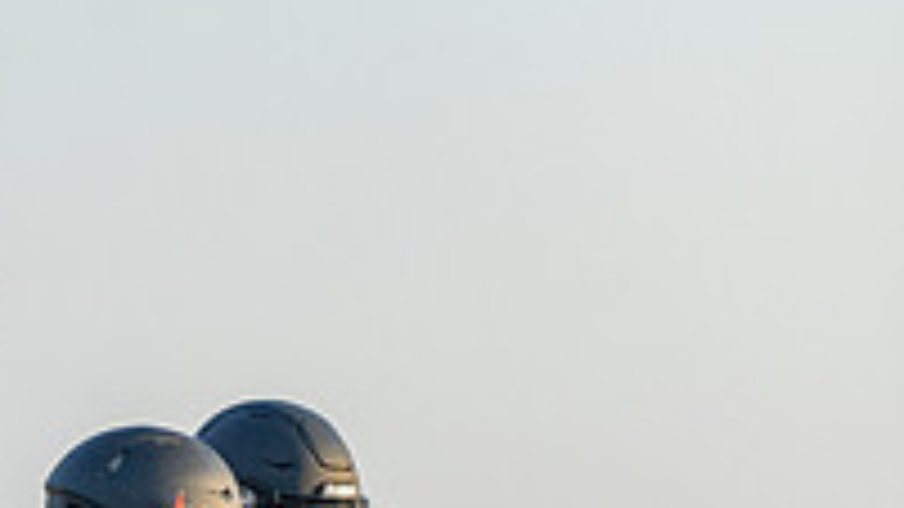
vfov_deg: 1.8
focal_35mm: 659
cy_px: 983
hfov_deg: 3.3
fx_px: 15794
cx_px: 1389
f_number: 5.6
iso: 800
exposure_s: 1/1250
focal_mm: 181
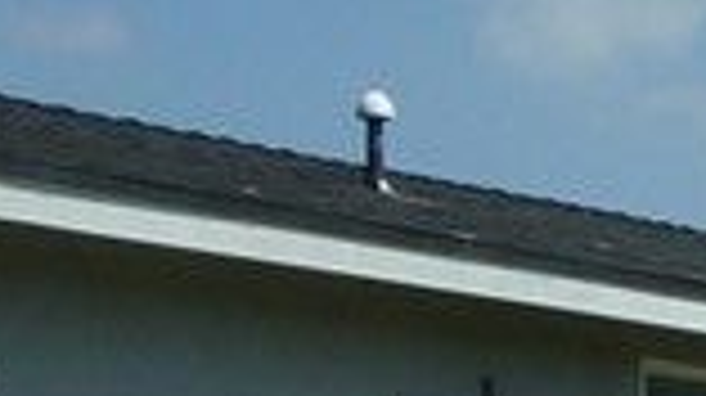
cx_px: 1052
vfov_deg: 5.7
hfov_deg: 10.1
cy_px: 968
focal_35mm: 206
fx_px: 3853
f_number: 4.5
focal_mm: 5.2
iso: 80
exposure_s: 1/800
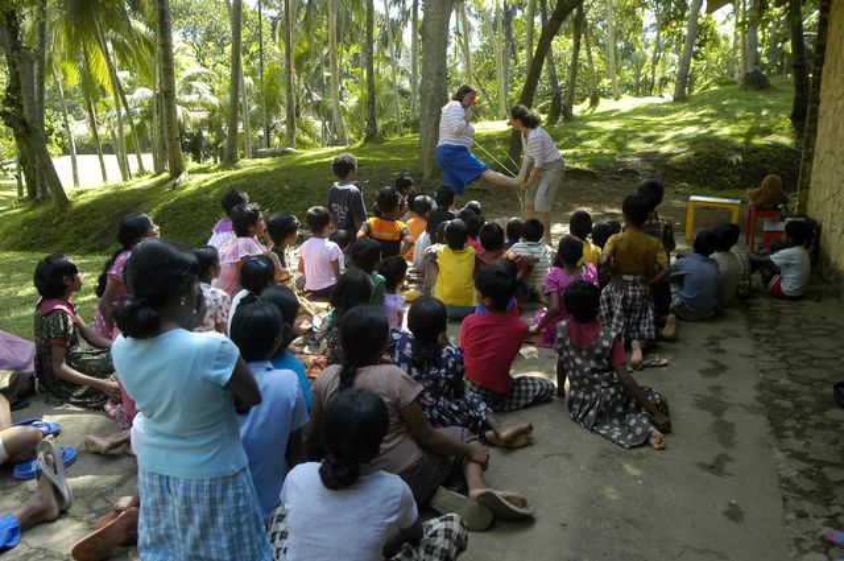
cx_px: 422
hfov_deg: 62.0
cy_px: 280
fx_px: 702
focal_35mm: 30
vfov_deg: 43.5
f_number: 5.6
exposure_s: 1/125
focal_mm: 20
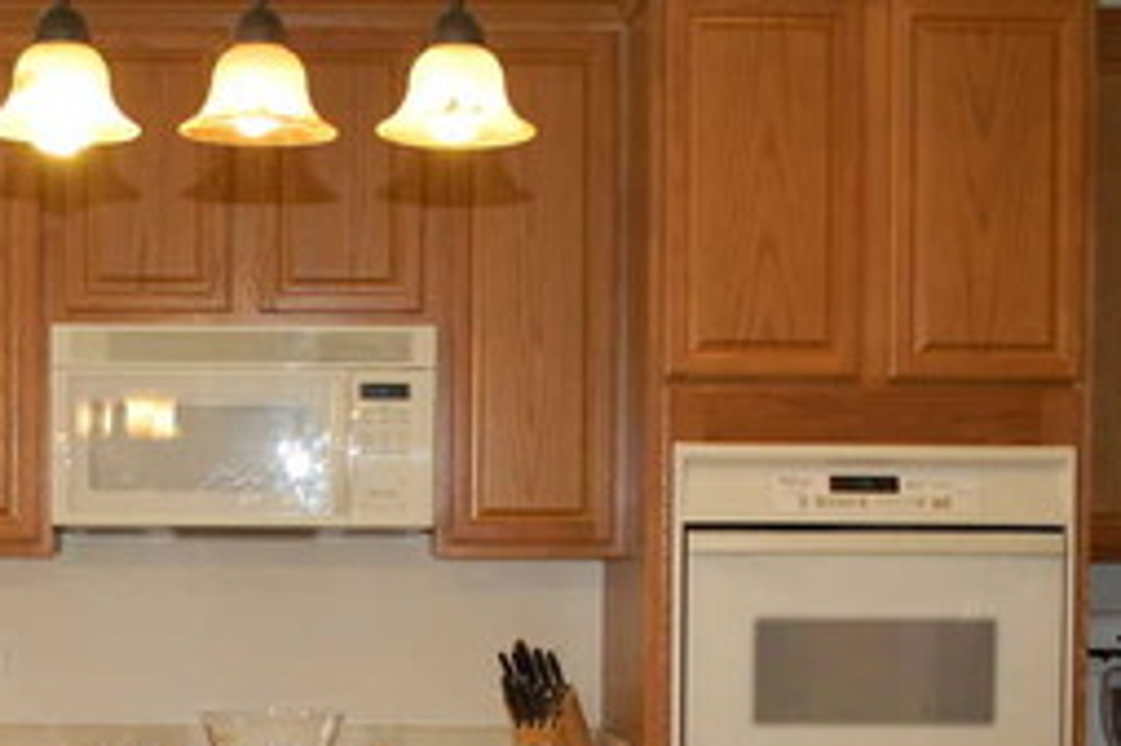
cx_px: 265
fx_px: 2116
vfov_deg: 19.7
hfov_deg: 29.2
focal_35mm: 68
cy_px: 658
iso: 400
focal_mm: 18
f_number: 4
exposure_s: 1/60
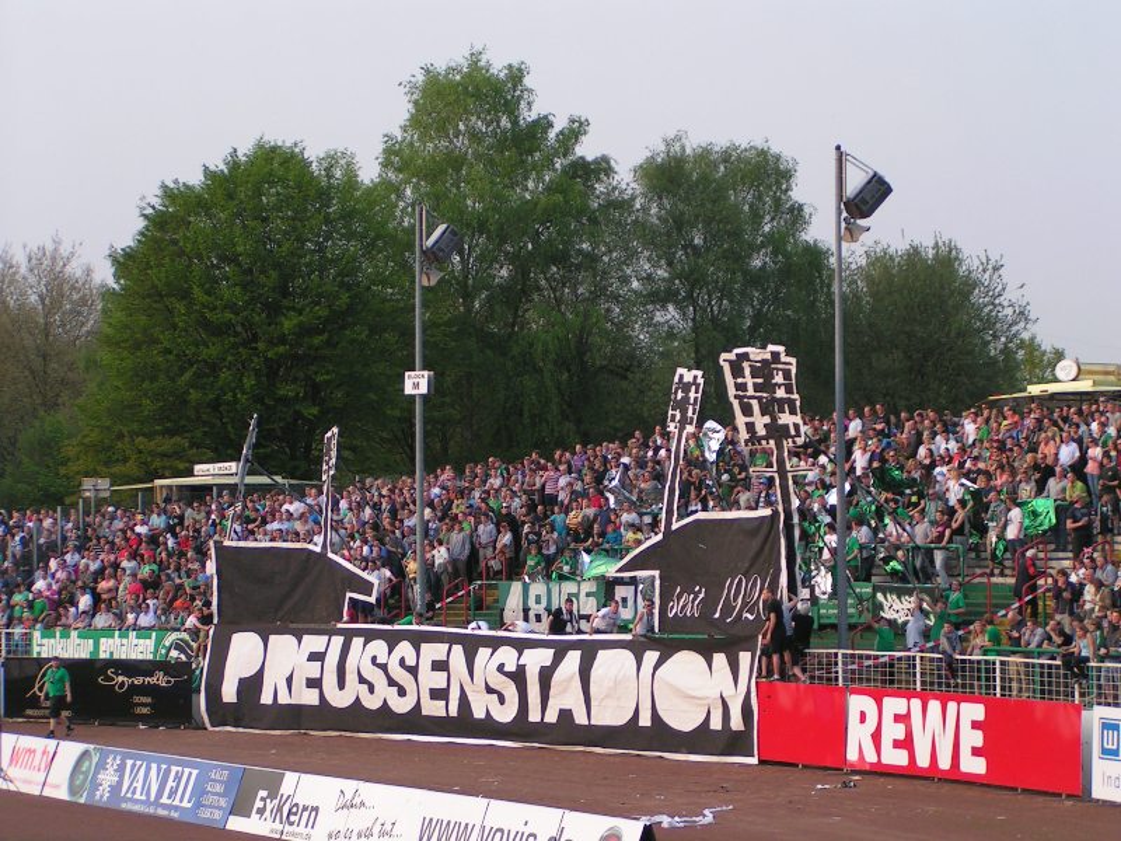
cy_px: 420
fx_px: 3206
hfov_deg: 19.8
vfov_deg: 14.9
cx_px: 560
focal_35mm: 99
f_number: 3.5
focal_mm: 15.2
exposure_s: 1/250
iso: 50
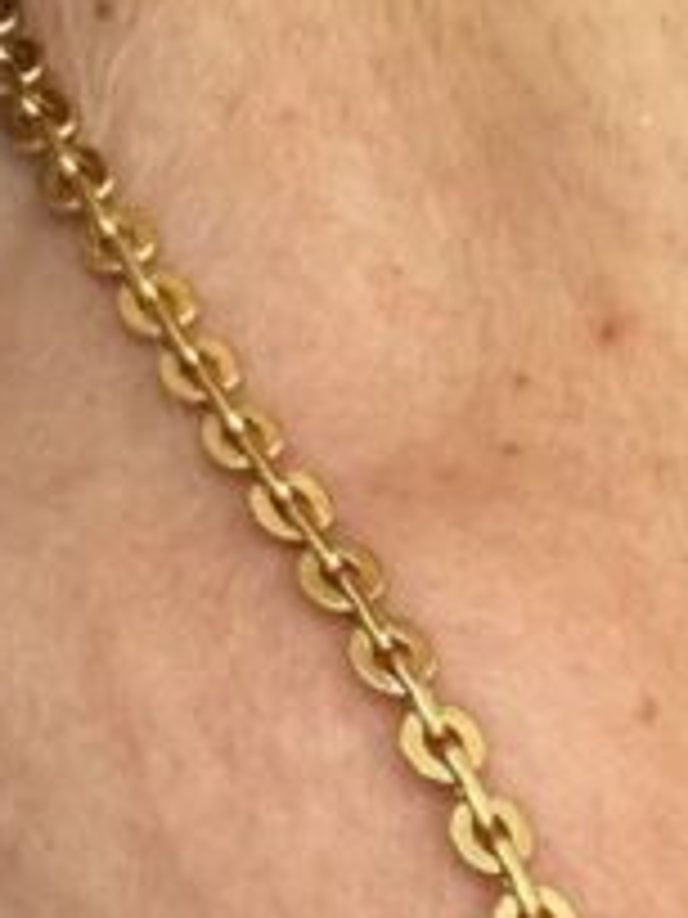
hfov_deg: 13.0
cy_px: 1354
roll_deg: -1.1
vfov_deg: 17.4
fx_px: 2703
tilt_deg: -1.8
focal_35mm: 102
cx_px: 1291
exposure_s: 1/50
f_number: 1.6
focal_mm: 4.2
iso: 125
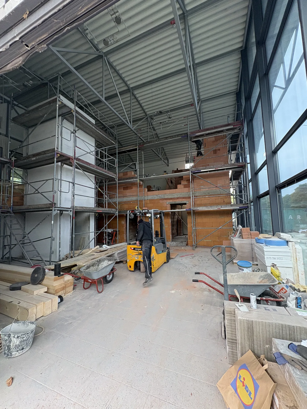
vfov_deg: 102.1
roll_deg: +3.7
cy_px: 204
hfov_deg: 85.7
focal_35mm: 14
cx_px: 154
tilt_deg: +7.6
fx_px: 166
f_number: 2.2
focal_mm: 2.22
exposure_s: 1/130
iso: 125
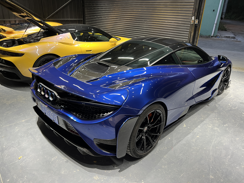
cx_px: 122
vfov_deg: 53.1
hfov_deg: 67.3
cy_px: 92
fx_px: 183
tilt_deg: -23.7
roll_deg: -2.6
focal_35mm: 26
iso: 80
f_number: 1.5
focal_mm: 5.7
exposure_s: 1/50
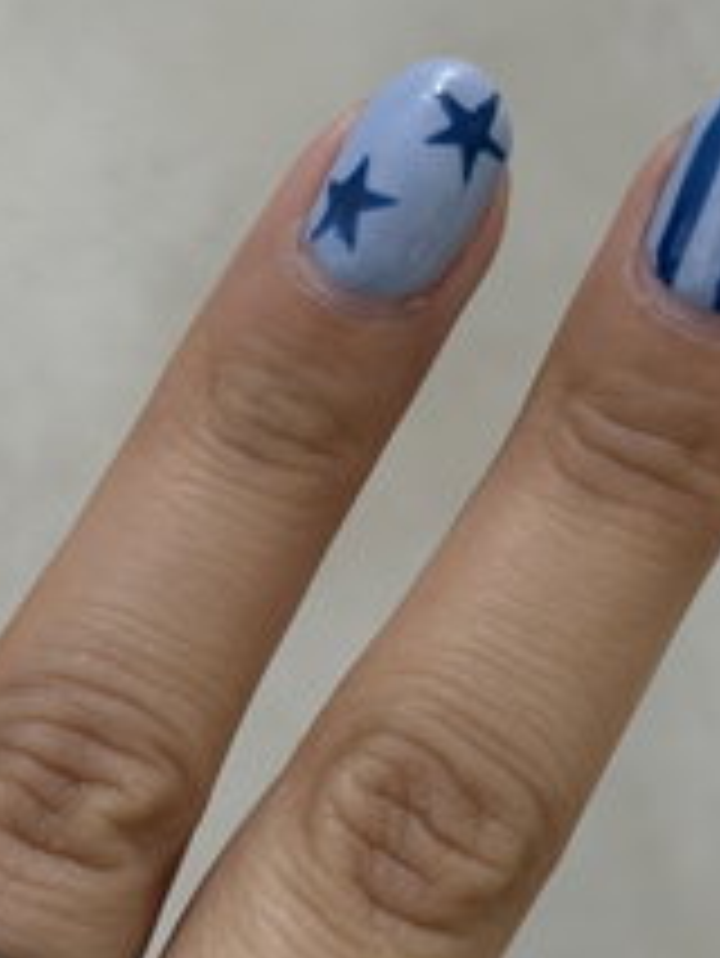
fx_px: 3325
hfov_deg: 12.3
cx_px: 153
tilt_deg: -6.6
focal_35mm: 120
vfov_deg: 16.3
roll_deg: +1.6
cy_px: 722
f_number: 1.78
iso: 100
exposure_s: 1/50
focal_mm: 6.76
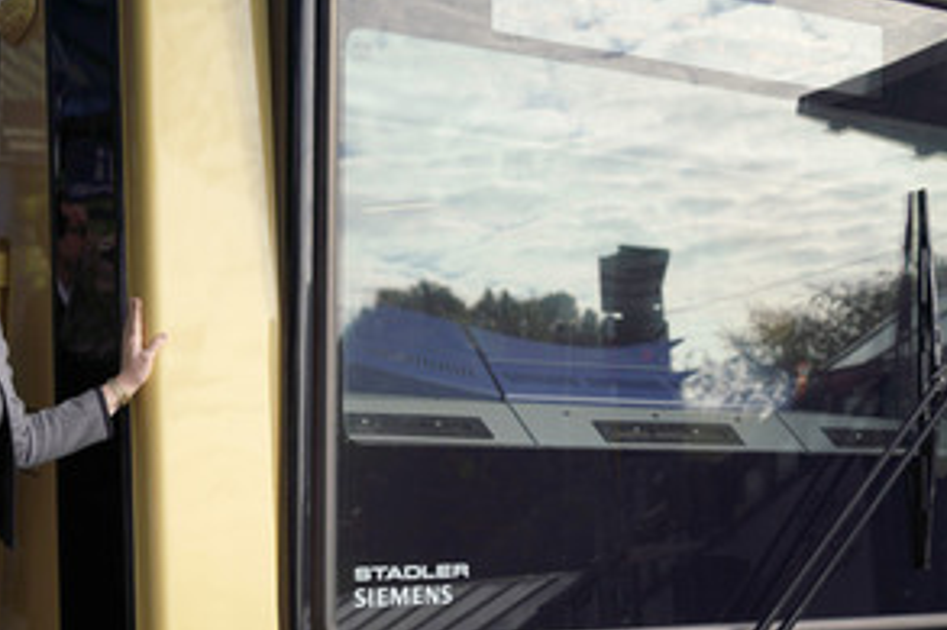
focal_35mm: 57
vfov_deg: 23.6
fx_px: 1499
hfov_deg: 34.5
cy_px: 446
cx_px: 263
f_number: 3.2
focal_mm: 37
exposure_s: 1/1000
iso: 100
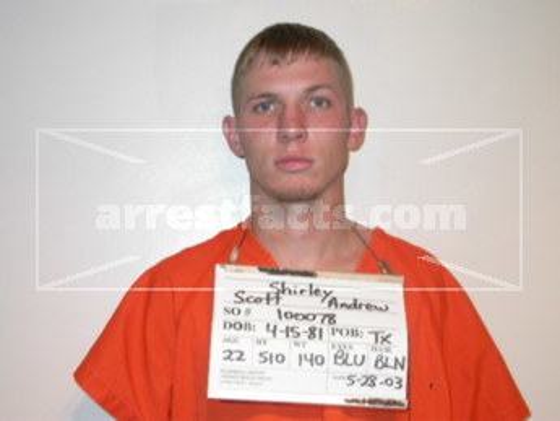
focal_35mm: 64
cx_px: 280
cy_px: 210
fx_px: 1036
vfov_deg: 22.9
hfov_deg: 30.3
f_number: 3.2
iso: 100
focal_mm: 13.3
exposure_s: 1/60.3
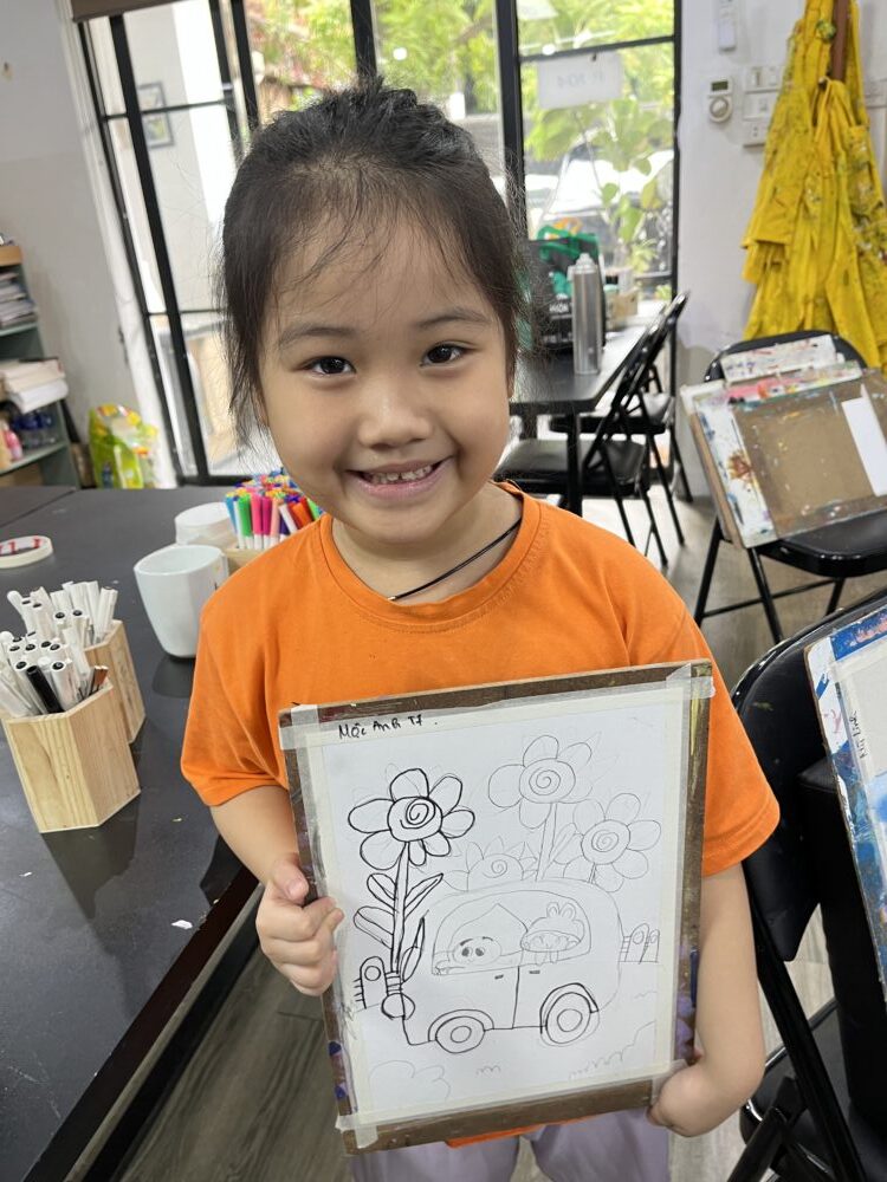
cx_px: 444
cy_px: 591
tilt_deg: -22.9
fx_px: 888
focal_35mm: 26
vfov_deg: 67.3
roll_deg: +7.6
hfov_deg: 53.1
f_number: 1.6
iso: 80
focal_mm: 5.1
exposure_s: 1/50
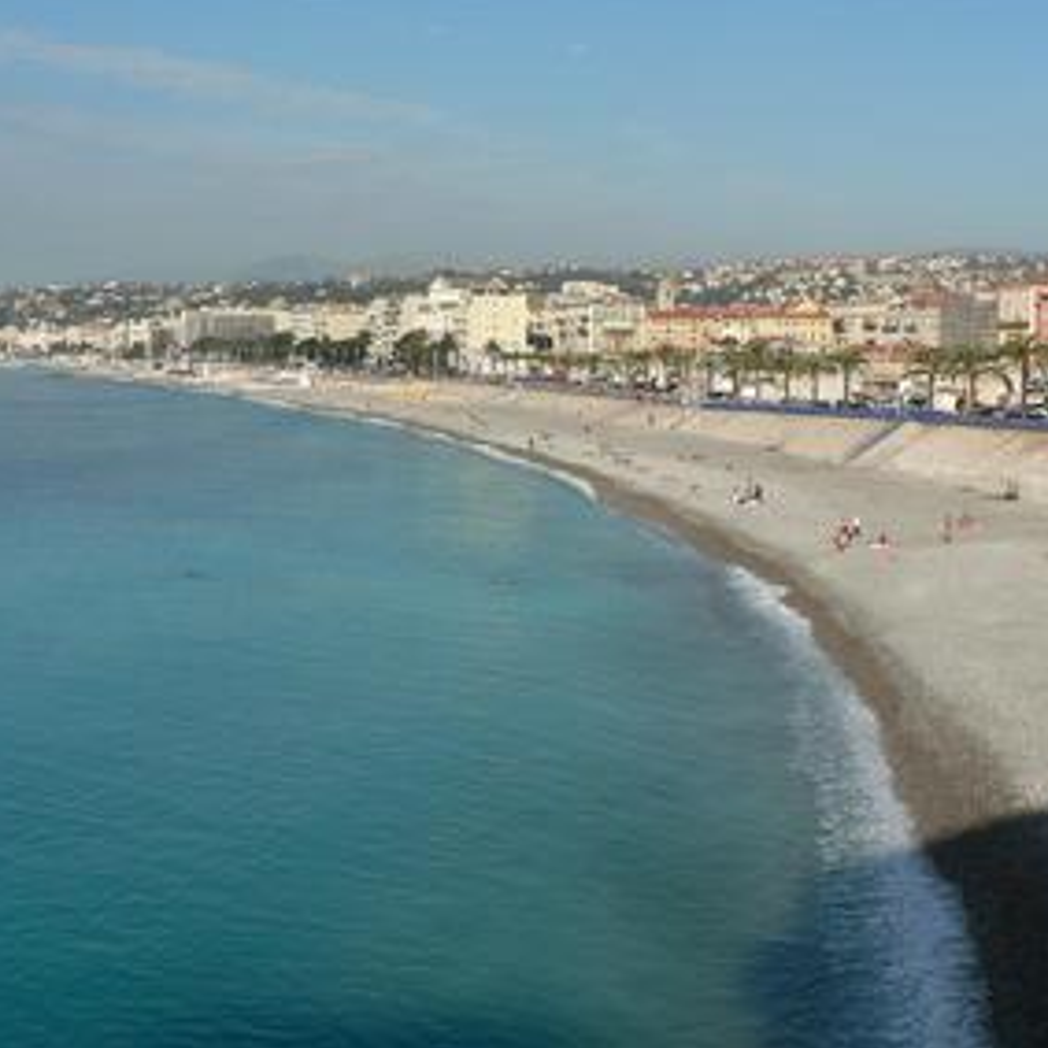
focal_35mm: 45
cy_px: 541
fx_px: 1541
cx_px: 637
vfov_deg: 37.5
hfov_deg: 37.4
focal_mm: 6
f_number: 5.6
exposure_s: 1/400
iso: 80
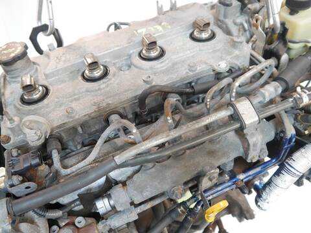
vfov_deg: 49.7
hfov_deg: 63.4
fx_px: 252
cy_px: 116
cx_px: 156
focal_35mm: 28
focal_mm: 14
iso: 1600
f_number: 3.5
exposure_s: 1/125
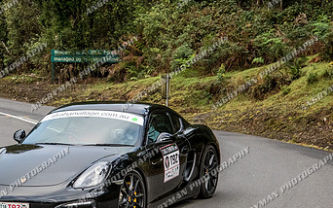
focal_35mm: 130
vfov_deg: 10.1
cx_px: 79
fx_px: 1180
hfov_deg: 16.0
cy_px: 159
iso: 800
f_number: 4
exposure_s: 1/2000
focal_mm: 45
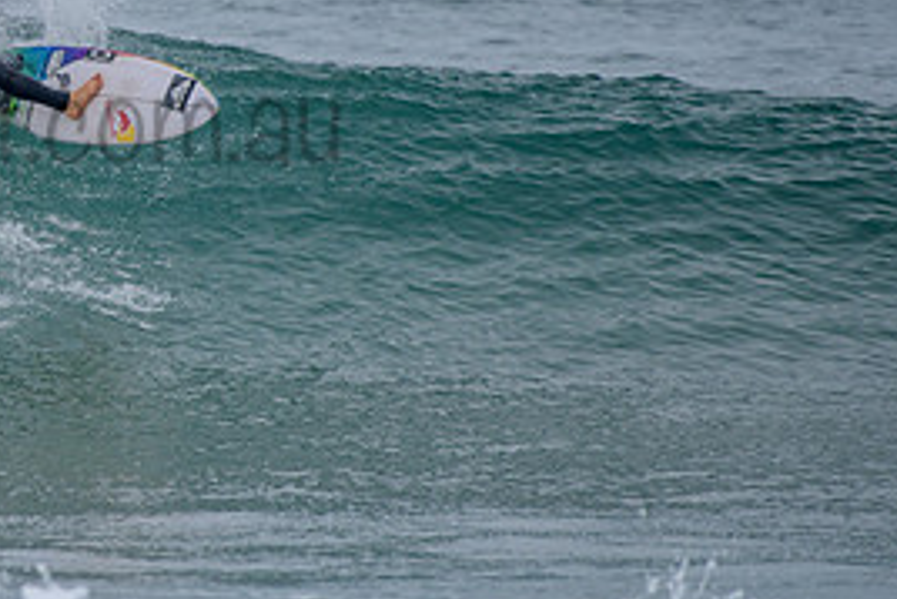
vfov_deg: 1.3
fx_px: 26973
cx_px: -13
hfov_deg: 1.9
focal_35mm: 1082
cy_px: 85
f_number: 5.6
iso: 250
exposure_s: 1/2000
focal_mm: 500
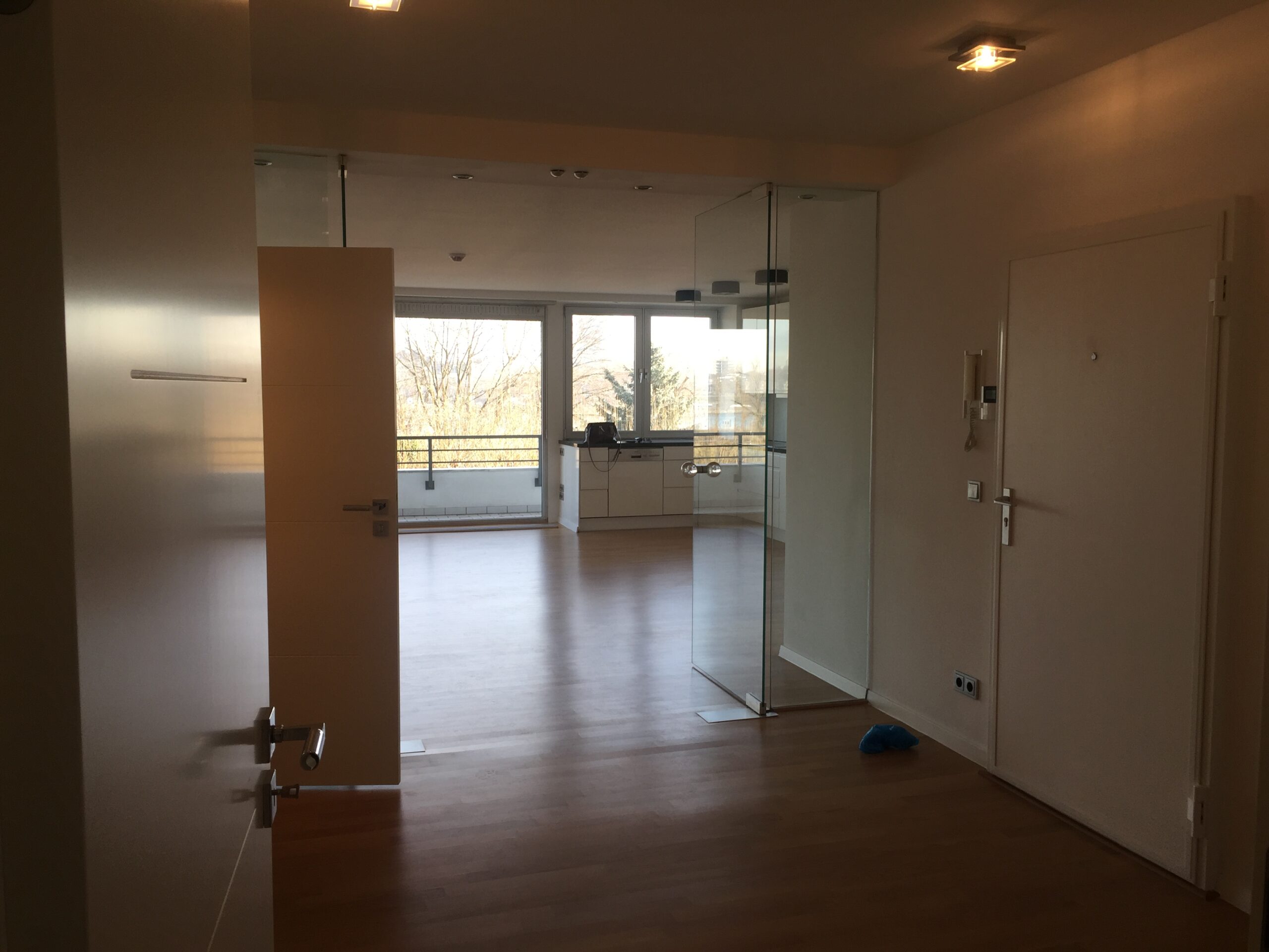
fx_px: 1063
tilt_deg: -4.7
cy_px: 476
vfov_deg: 48.2
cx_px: 634
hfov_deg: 61.7
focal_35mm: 29
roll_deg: -0.5
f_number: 2.2
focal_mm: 4.15
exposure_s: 1/100
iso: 32
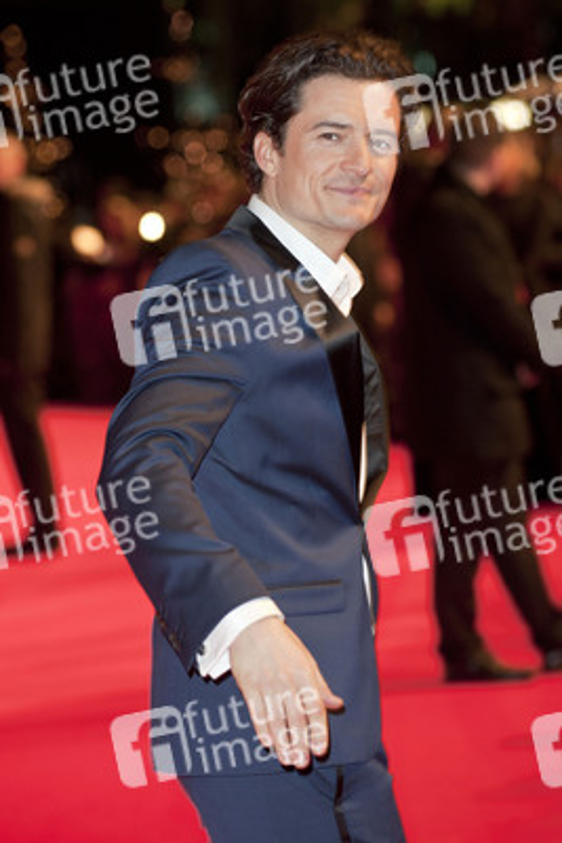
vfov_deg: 15.2
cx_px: 281
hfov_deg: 10.2
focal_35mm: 135
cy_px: 422
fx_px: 3158
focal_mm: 135
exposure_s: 1/160
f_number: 5.6
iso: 1000
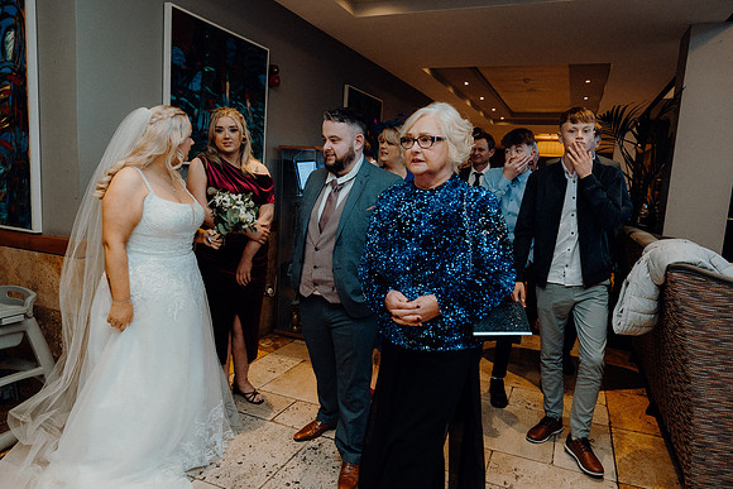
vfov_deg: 53.2
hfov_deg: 73.7
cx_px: 366
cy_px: 244
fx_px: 489
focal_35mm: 24
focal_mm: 24
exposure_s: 1/160
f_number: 3.5
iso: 2500
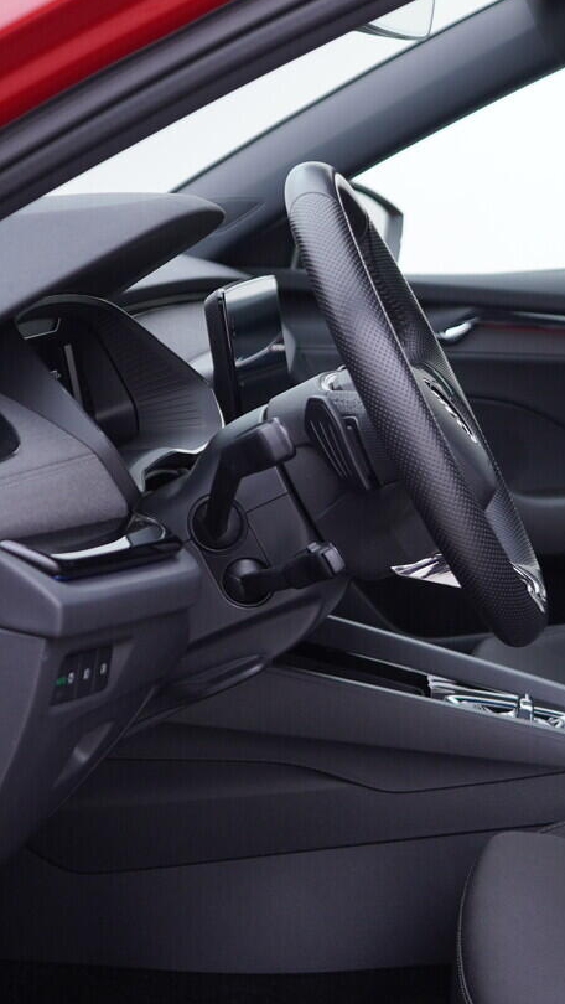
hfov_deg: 17.6
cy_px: 450
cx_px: 574
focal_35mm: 67
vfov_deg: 31.4
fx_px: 1783
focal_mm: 24
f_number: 2.8
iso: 125
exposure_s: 1/40
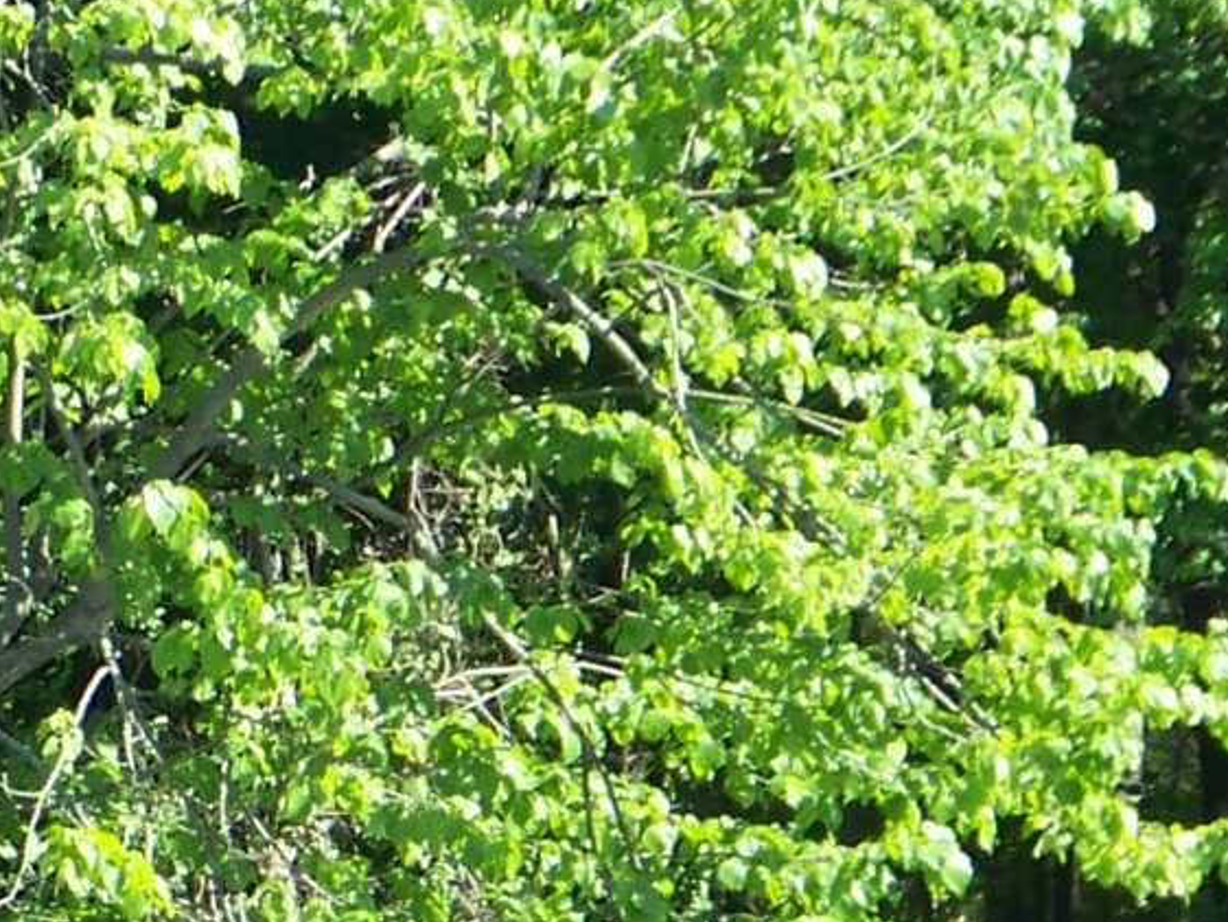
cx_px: -613
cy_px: 2054
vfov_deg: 1.9
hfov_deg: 2.5
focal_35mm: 785
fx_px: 27854
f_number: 3.6
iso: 69
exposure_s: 1/200
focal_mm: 27.5
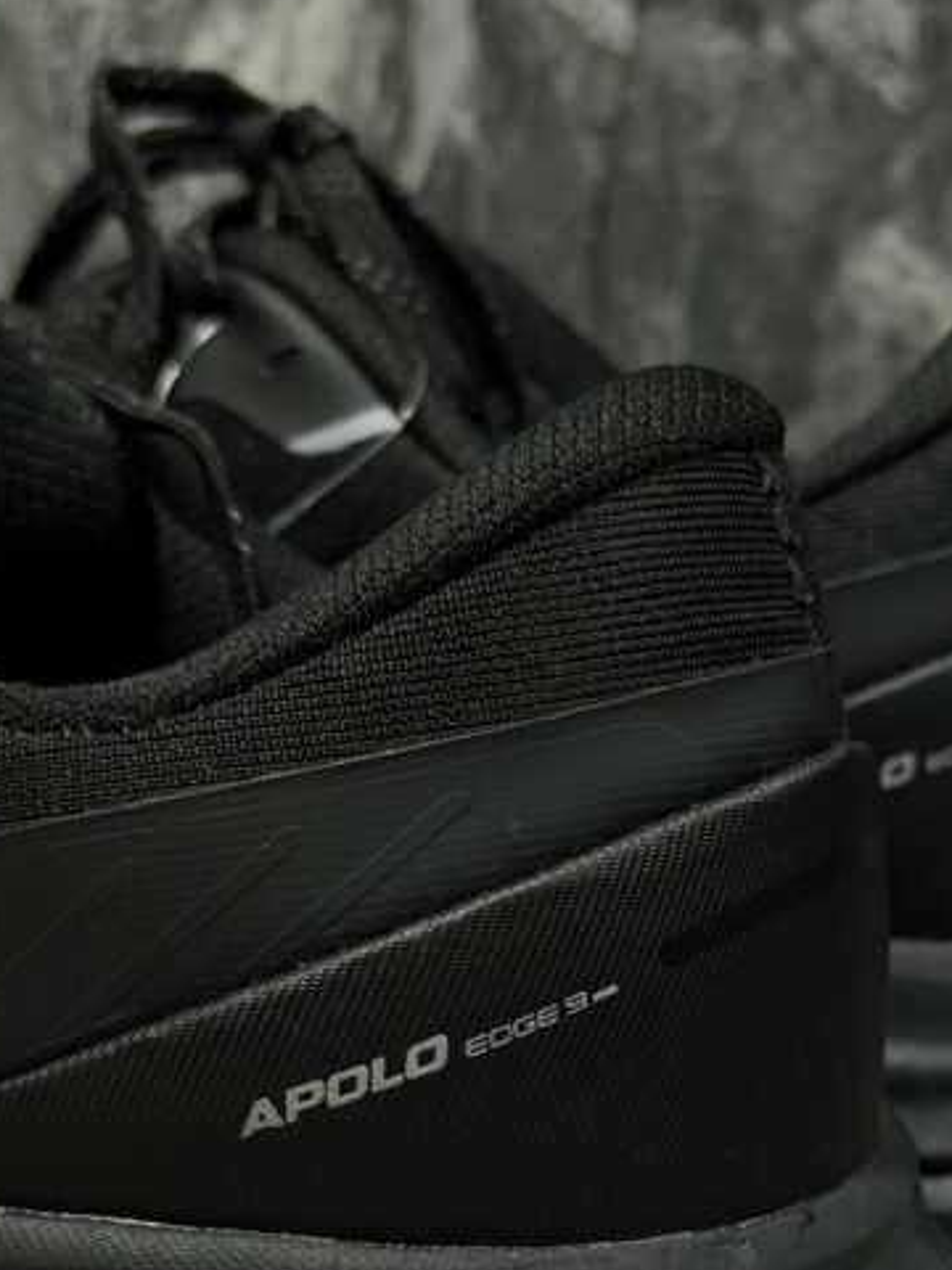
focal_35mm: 80
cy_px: 974
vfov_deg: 24.1
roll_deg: -1.0
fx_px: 2934
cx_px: 460
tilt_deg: -17.6
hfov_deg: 18.4
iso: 500
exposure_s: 1/30
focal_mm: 6.76
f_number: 1.78
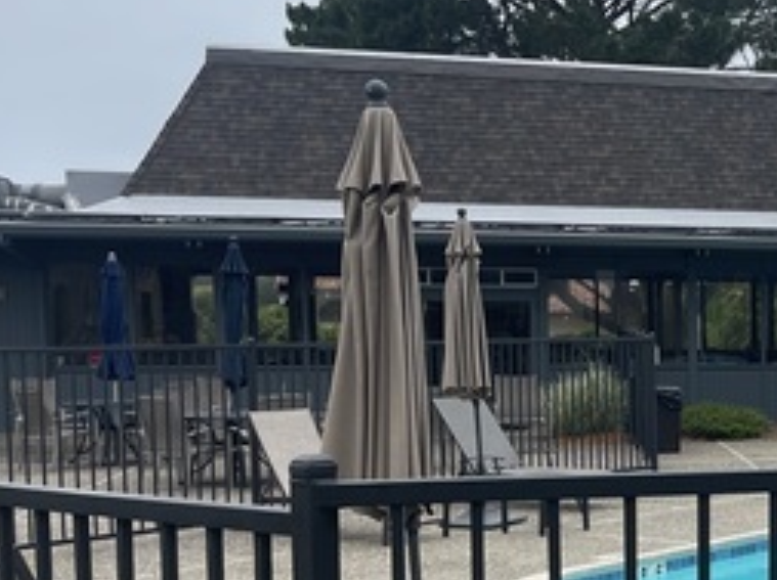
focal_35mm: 66
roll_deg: +0.1
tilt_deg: -4.2
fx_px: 1479
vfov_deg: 22.0
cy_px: 423
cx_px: 994
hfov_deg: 25.6
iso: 32
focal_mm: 5.1
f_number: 1.6
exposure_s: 1/4049
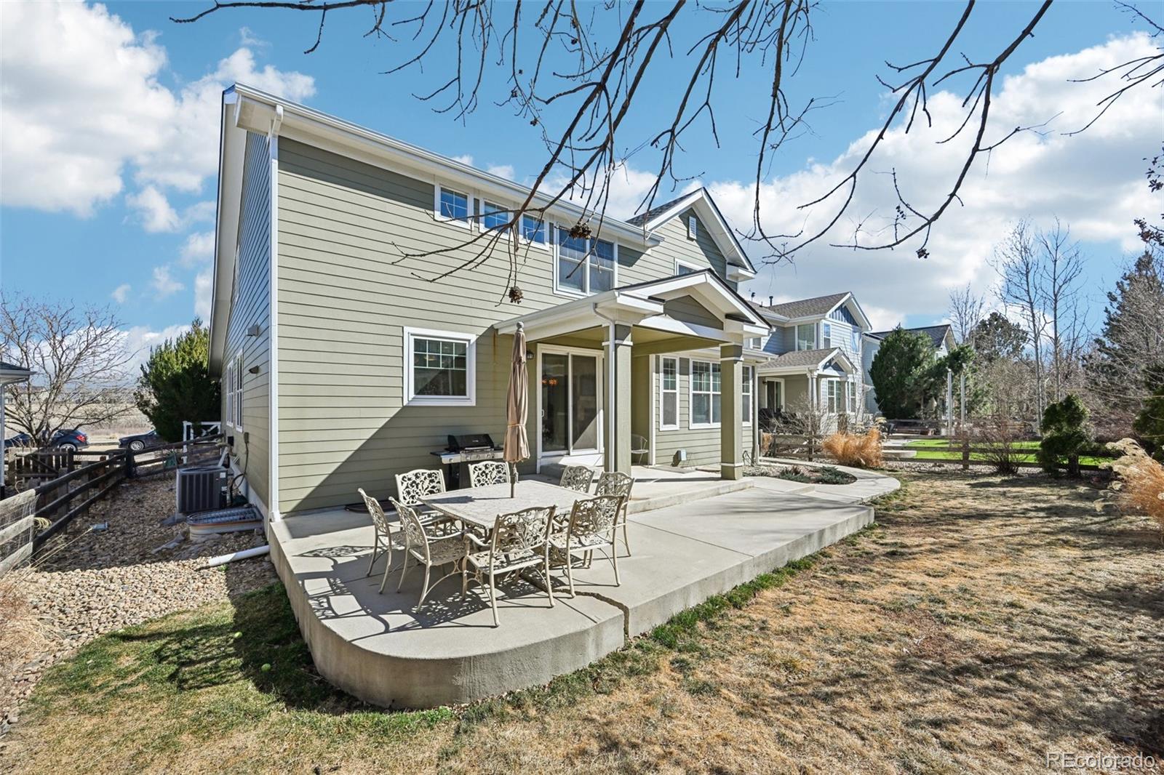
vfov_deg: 81.2
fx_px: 453
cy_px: 388
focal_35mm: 14
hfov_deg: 104.3
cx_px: 582
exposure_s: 1/80
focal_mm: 14
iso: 64
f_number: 11
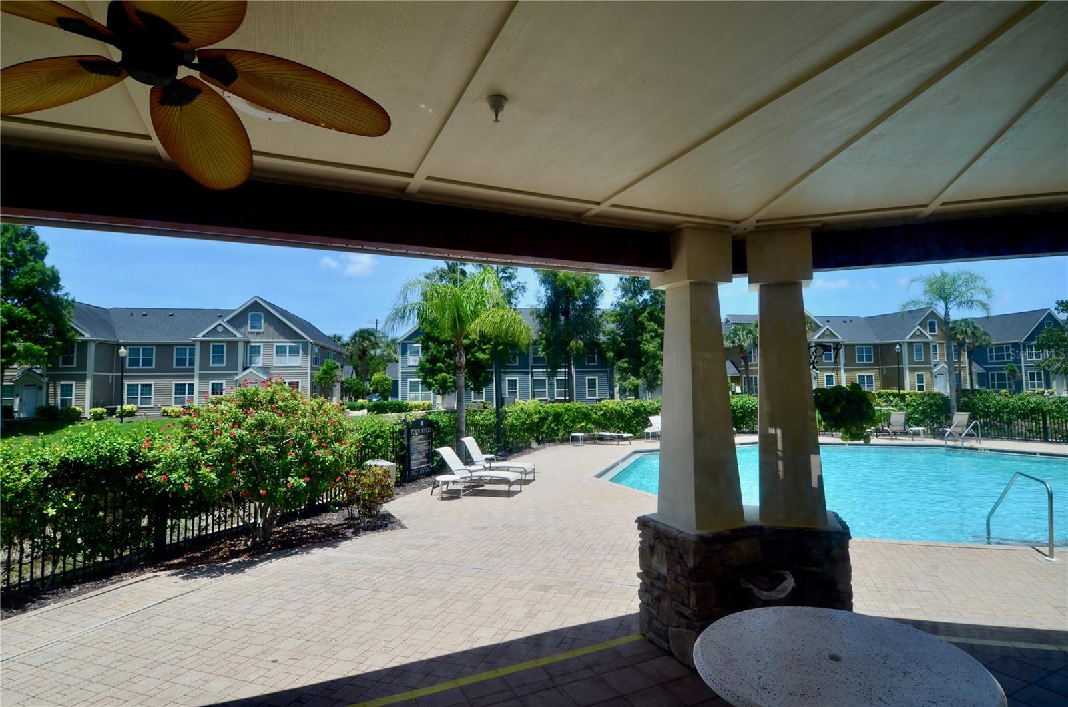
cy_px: 354
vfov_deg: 67.1
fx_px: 533
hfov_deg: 90.1
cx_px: 534
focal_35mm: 18
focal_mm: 12
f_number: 10
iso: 200
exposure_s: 1/320
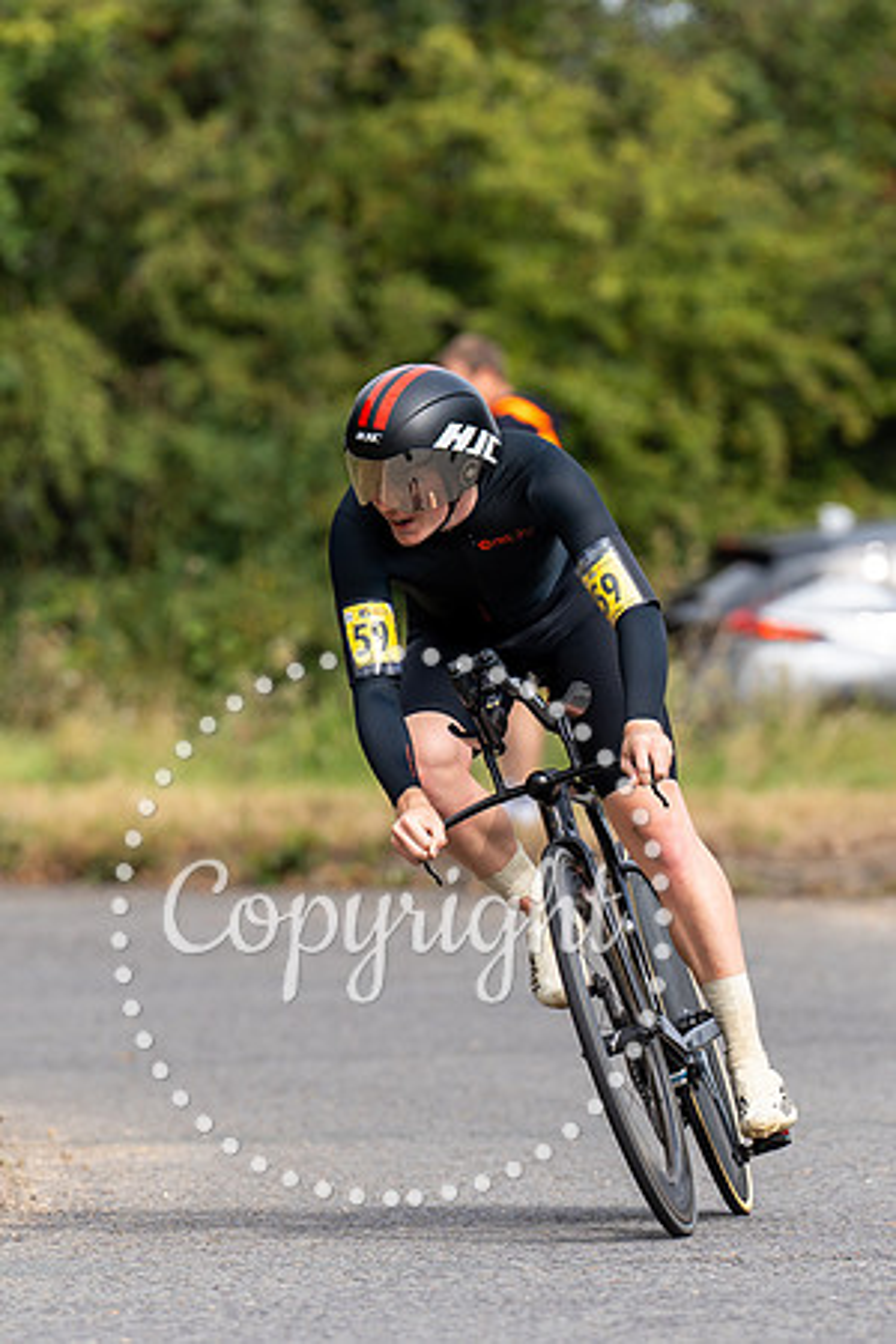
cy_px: 633
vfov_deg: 5.4
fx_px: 14217
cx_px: 431
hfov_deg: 3.6
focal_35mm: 381
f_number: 3.5
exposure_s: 1/1000
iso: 125
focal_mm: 200
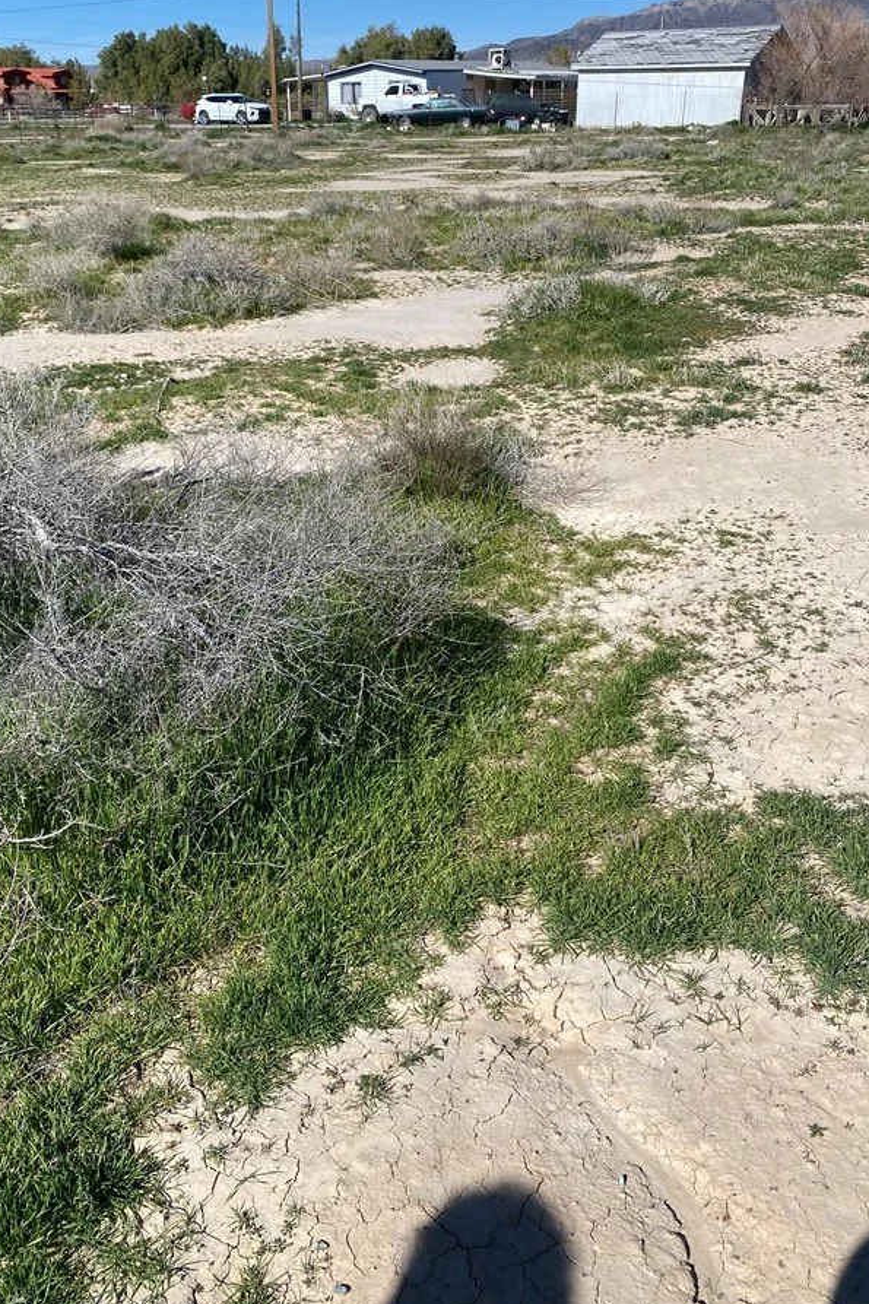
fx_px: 1123
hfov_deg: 42.2
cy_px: 600
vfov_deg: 60.2
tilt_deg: -23.9
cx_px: 380
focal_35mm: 31
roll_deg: +1.7
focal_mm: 4.25
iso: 32
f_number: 1.8
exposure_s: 1/4274
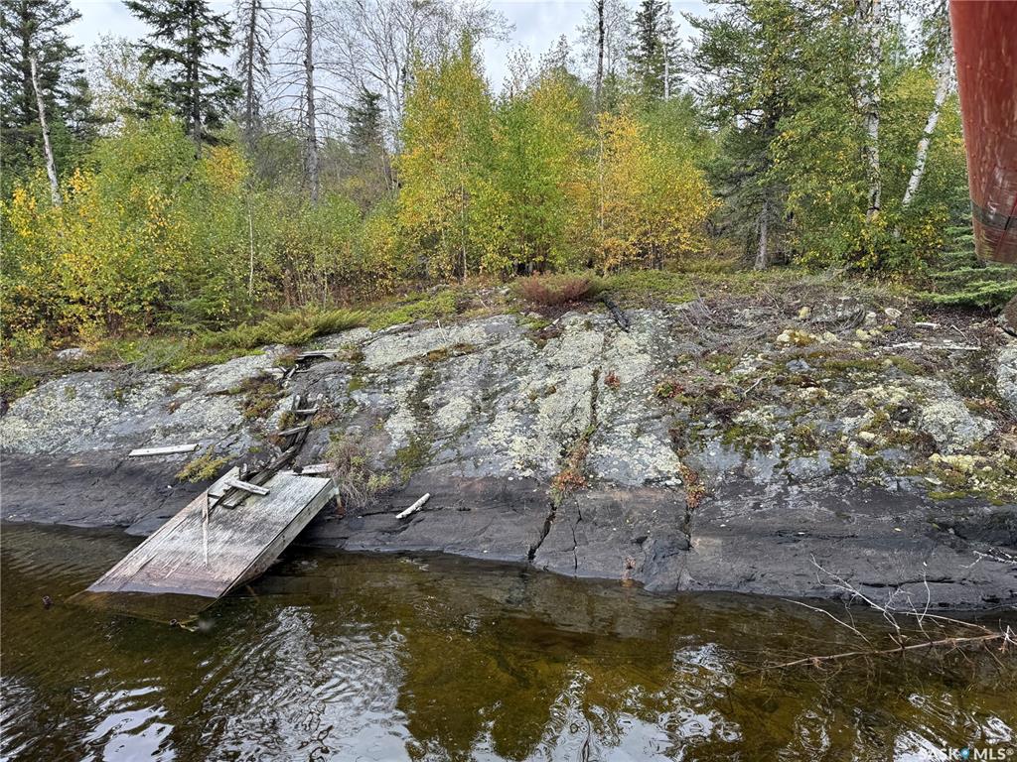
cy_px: 381
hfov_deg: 71.6
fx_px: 705
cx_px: 508
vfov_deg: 56.8
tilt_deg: -4.2
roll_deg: +0.1
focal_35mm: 24
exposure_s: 1/730
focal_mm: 6.76
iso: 80
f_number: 1.78
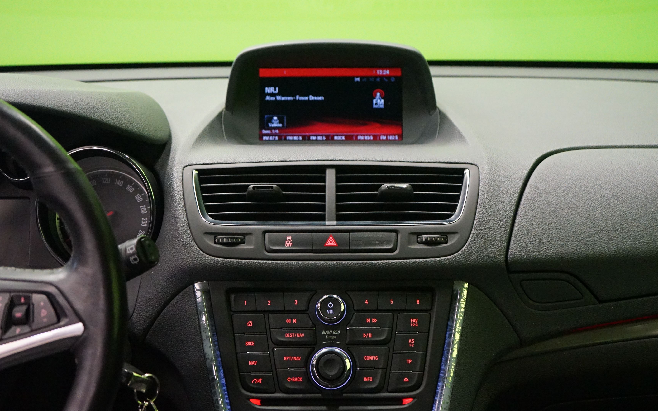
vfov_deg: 23.5
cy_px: 245
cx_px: 327
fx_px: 986
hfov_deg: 36.9
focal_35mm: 55
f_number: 4.5
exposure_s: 1/30
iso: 6400
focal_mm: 47
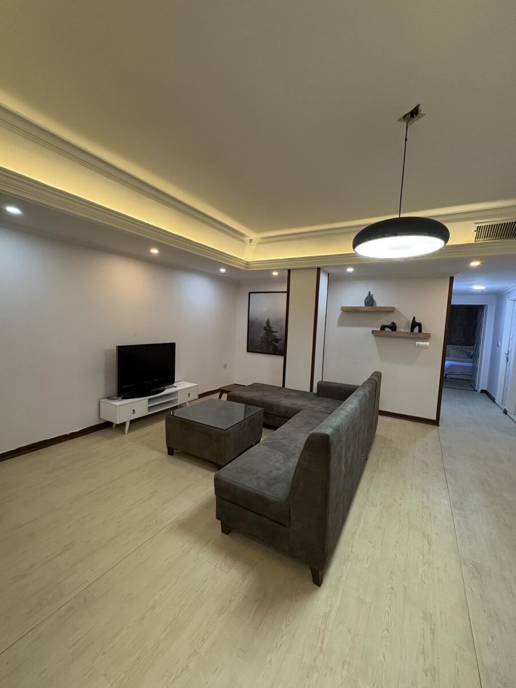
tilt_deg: -4.5
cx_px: 258
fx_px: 278
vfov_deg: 102.1
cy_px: 344
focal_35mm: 14
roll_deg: -2.3
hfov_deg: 85.7
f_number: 2.2
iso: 250
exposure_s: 1/50
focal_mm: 2.22
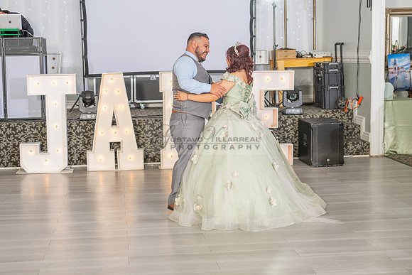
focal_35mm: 55
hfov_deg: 36.0
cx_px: 175
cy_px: 117
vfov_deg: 24.5
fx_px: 633
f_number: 3.5
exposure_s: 1/160
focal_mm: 48
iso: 500
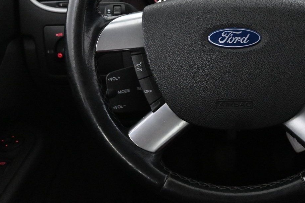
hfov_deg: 32.2
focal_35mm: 61
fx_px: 516
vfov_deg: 22.1
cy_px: 50
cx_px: 235
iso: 7200
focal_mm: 23
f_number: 4.2
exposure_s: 1/40
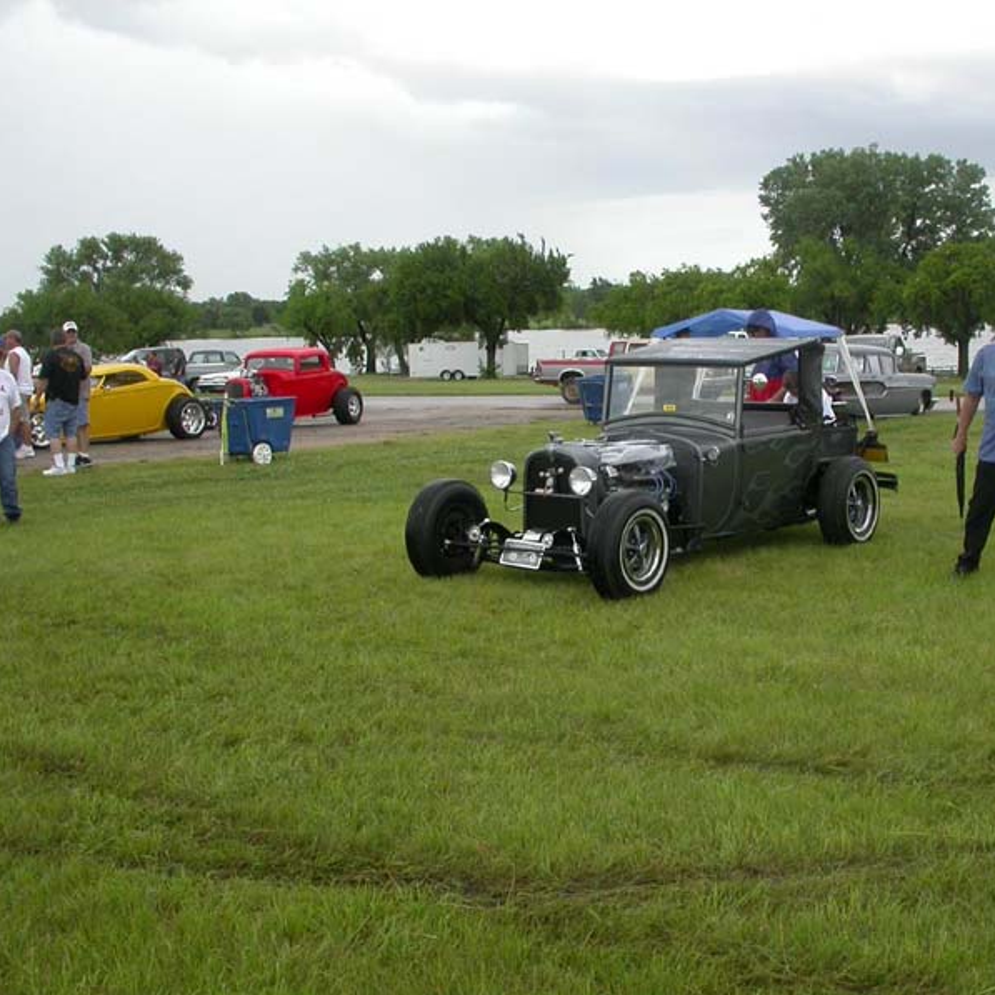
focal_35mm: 45
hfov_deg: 37.4
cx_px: 610
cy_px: 498
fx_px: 1463
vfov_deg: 37.6
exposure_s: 1/196
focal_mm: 7.85
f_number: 6
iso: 100
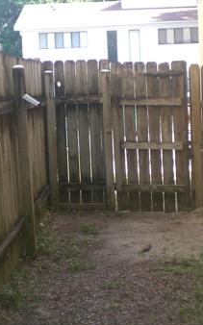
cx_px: 95
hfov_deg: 15.5
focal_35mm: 84
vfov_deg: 24.6
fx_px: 744
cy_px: 200
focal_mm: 6.3
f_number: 3.1
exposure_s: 1/160
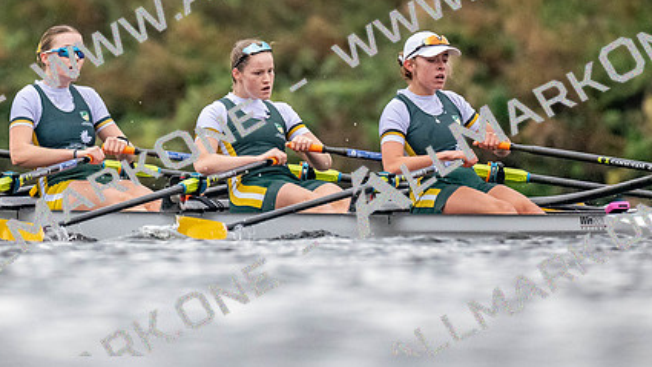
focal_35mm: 1285
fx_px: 22214
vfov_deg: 0.9
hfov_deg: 1.7
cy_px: 94
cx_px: 219
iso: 3600
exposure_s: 1/2500
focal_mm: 600
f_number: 4
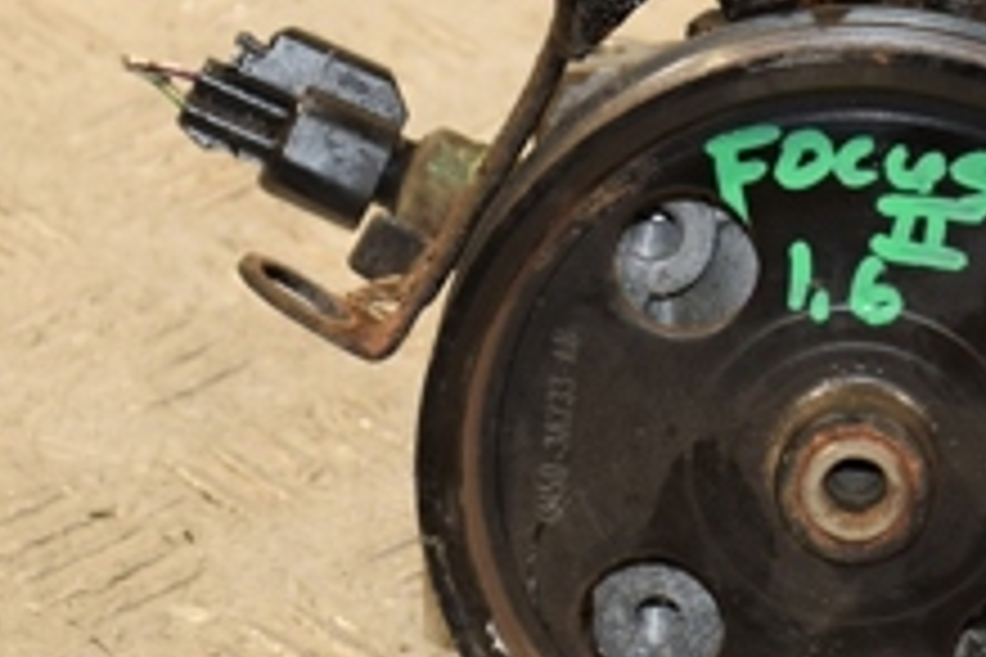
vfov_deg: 4.8
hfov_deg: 7.1
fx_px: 7915
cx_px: 657
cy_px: 454
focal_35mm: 289
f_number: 5.3
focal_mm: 66
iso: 800
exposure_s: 1/100
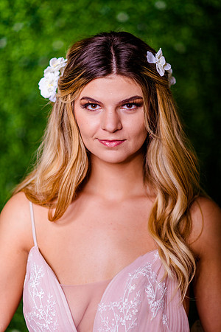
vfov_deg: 19.5
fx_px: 967
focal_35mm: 105
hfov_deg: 13.0
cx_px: 110
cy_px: 166
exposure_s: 1/250
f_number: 2
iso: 125
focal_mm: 105
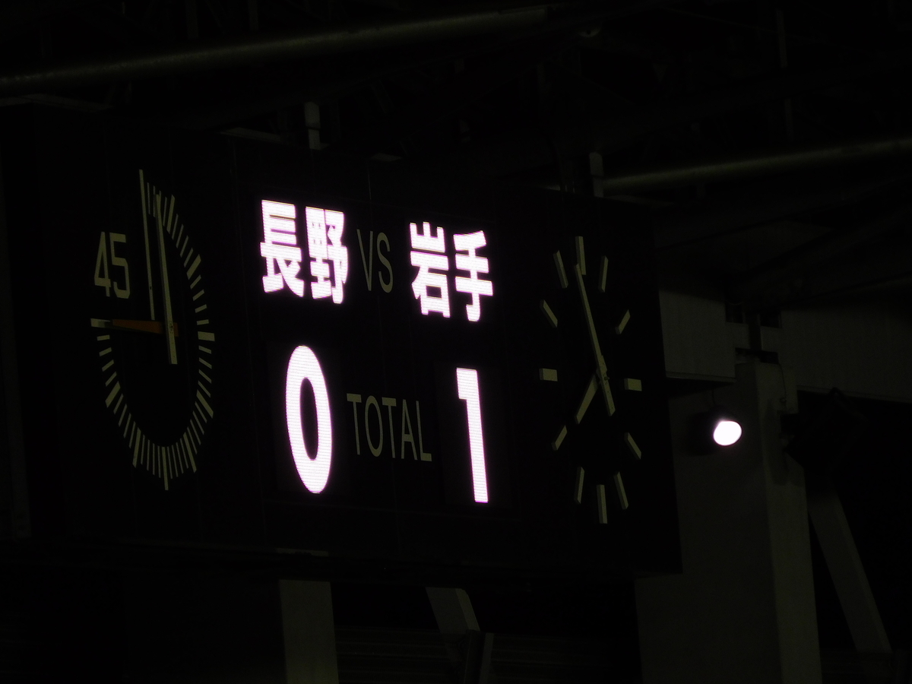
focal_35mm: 350
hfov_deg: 5.7
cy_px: 342
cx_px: 456
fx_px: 9221
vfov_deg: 4.2
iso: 250
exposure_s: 1/60
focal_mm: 62.4
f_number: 6
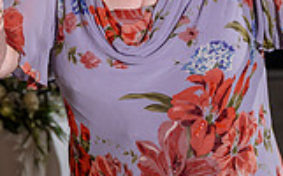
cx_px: -40
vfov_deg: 9.4
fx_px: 1032
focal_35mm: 134
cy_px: -121
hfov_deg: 15.2
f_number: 2.8
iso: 400
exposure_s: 1/200
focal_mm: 35
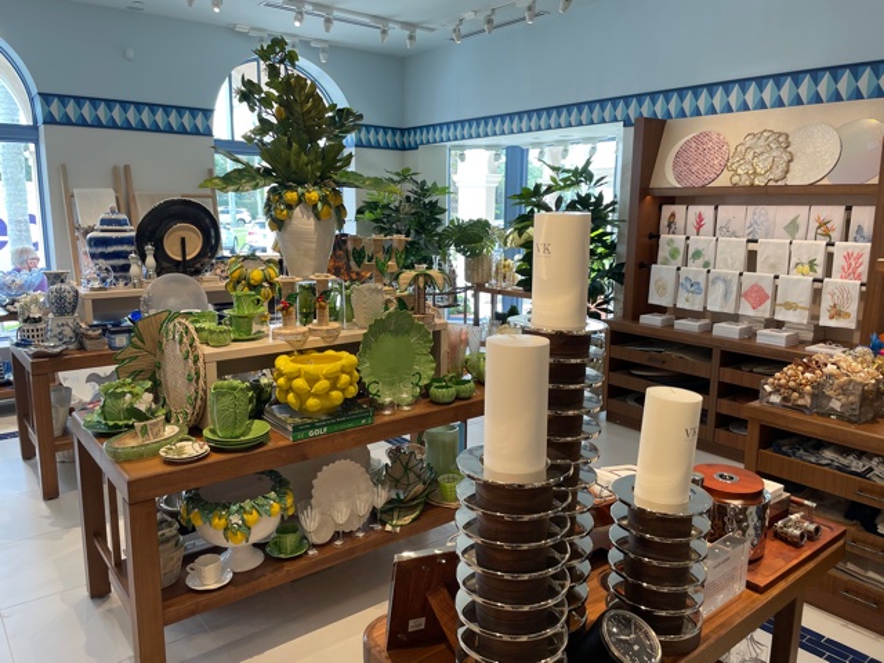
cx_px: 442
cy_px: 332
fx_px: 664
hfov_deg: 67.3
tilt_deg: -9.9
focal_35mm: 26
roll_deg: -0.8
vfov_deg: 53.1
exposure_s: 1/120
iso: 64
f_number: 1.6
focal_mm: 4.2
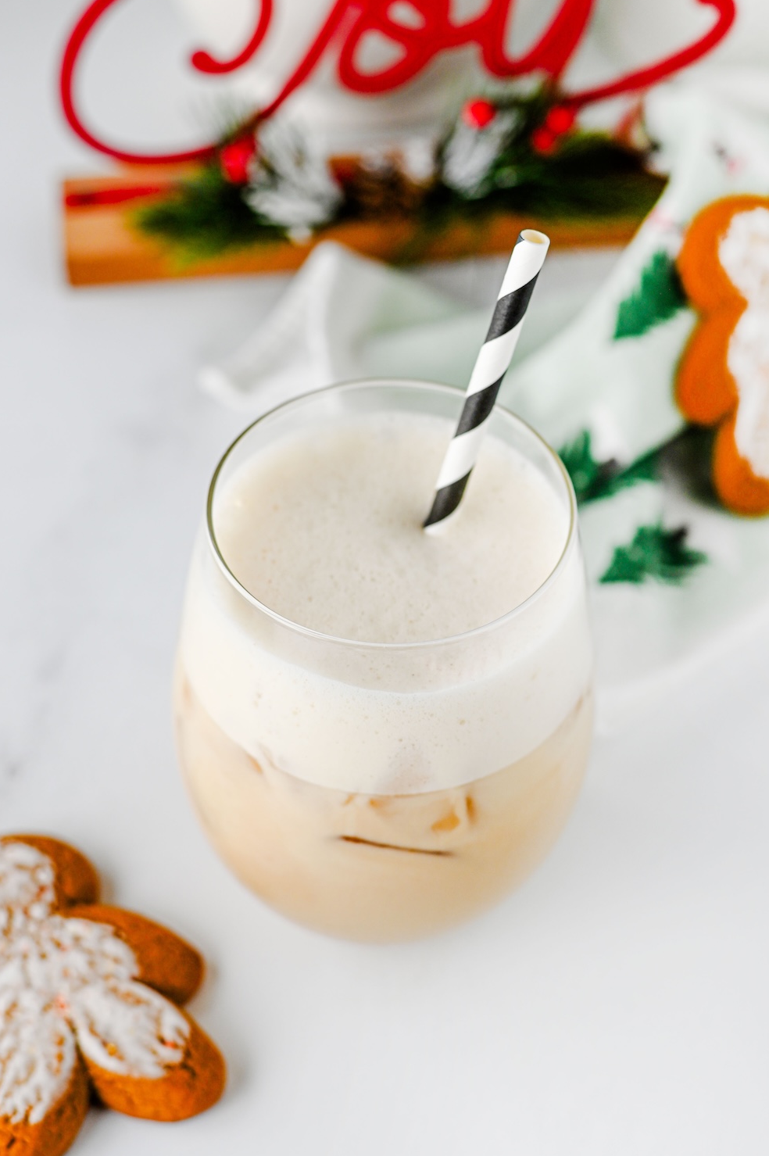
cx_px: 439
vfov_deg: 32.9
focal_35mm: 61
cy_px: 543
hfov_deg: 22.2
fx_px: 1957
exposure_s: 1/100
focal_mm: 50
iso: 250
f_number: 4.5
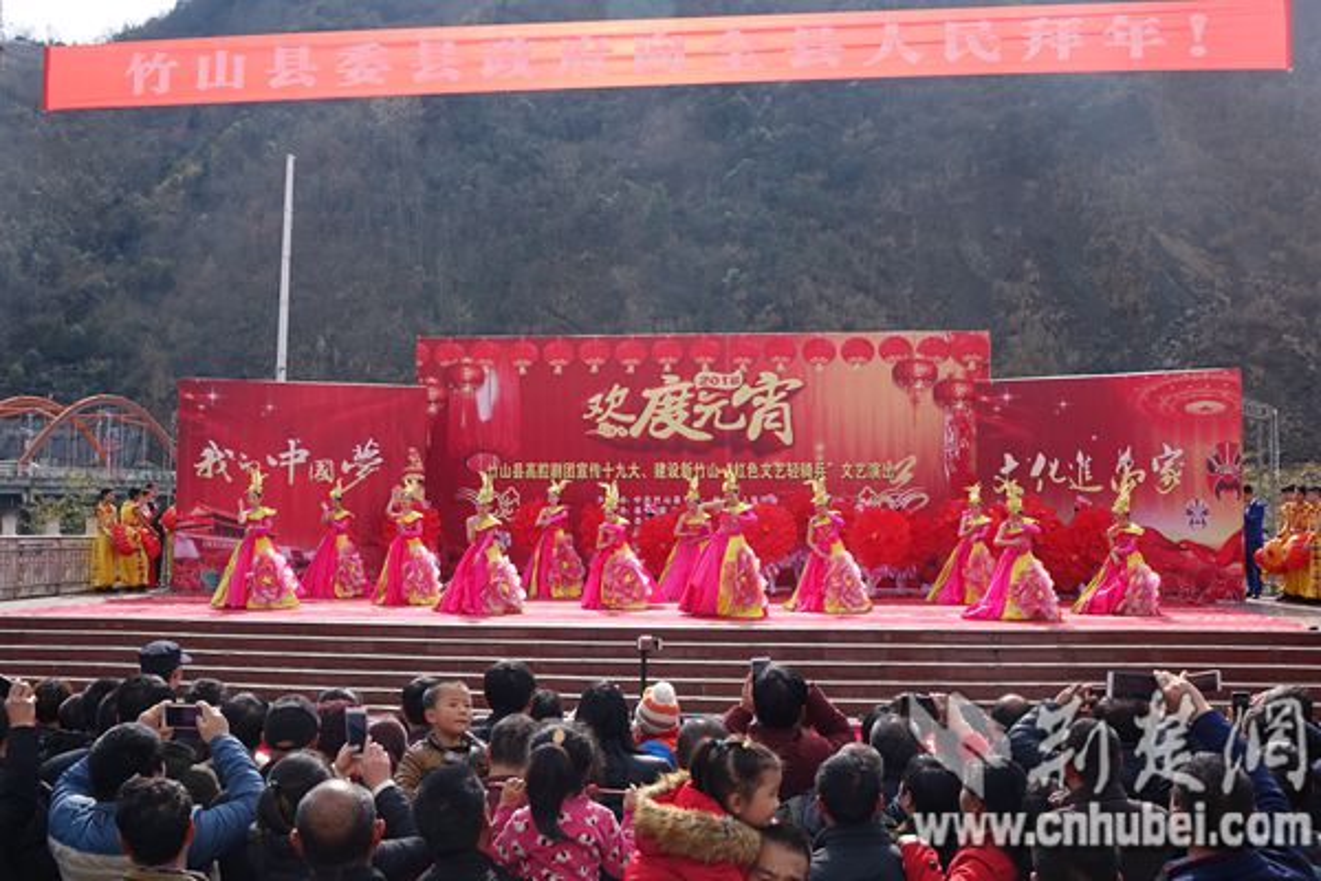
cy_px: 440
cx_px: 660
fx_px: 1541
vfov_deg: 31.9
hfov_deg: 46.4
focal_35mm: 42
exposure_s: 1/500
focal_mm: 15.45
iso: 125
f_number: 4
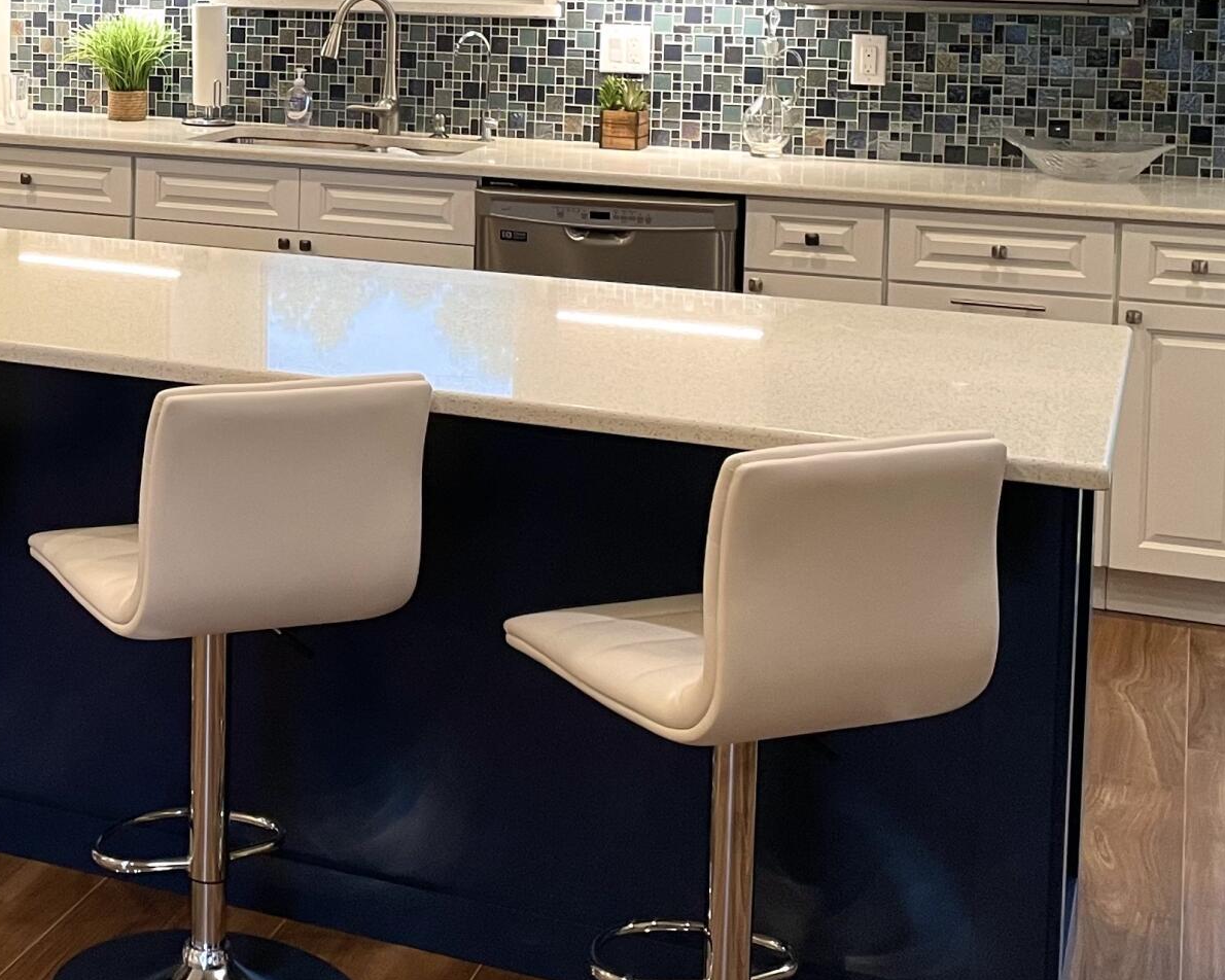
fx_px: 2320
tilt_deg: -5.3
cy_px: 114
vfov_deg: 23.3
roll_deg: +0.0
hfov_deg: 27.7
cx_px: -30
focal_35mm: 64
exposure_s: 1/60
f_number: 1.6
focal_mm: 4.2
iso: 100
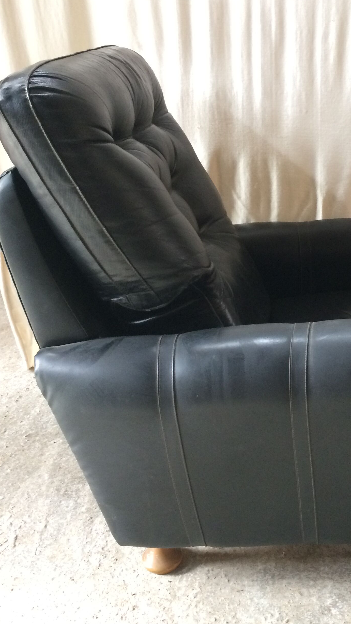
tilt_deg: -22.8
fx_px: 695
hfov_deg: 27.7
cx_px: 284
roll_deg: -0.8
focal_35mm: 42
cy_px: 290
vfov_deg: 48.3
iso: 250
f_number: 2.2
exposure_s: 1/33
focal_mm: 4.15
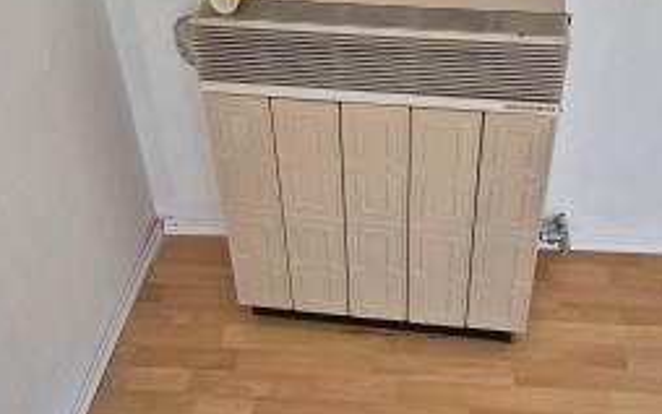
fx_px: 776
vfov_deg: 29.8
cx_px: 365
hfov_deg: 46.1
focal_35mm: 43
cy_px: 174
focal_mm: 5.4
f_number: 1.8
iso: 250
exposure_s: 1/100
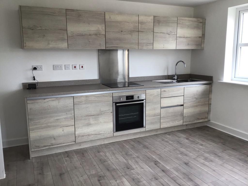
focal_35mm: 31
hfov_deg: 58.4
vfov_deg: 45.4
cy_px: 93
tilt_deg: -9.4
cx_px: 124
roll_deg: +0.6
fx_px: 222
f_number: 2.4
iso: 32
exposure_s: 1/50
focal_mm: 3.3
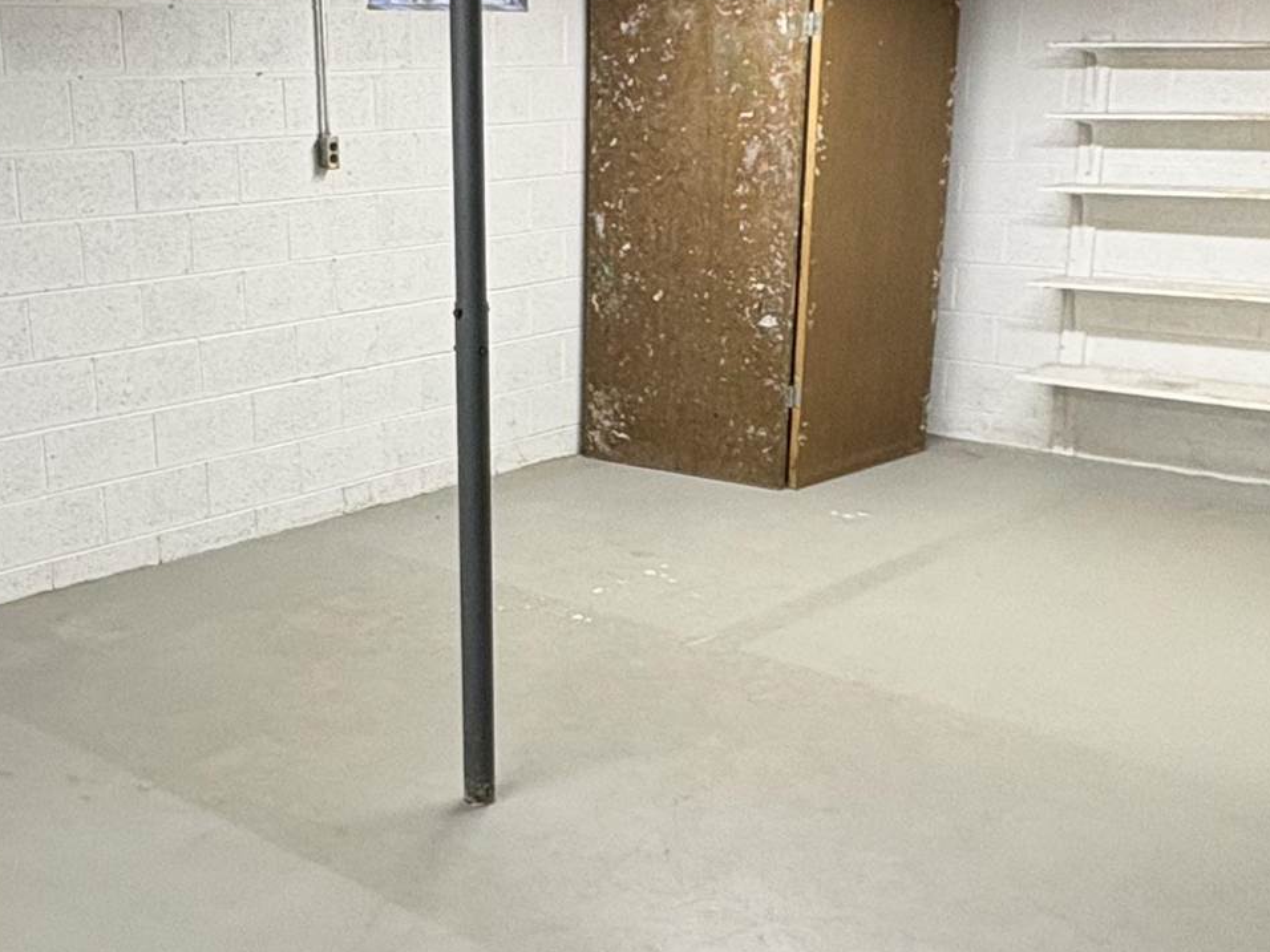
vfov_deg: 32.1
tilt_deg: -17.3
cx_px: 428
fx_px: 1651
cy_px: 574
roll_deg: +1.2
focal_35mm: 45
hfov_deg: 41.6
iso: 160
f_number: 2.2
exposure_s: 1/60
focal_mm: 2.22
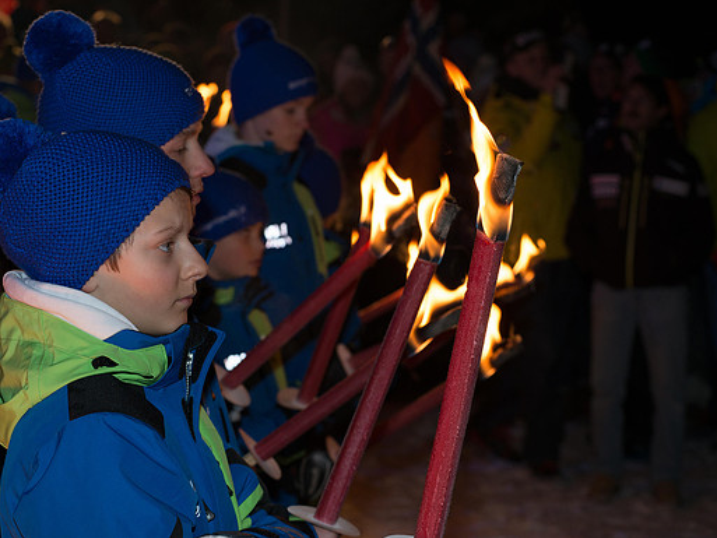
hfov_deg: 22.5
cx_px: 338
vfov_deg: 17.0
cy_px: 269
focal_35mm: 87
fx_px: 1802
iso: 1000
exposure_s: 1/60
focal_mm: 80
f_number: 7.1
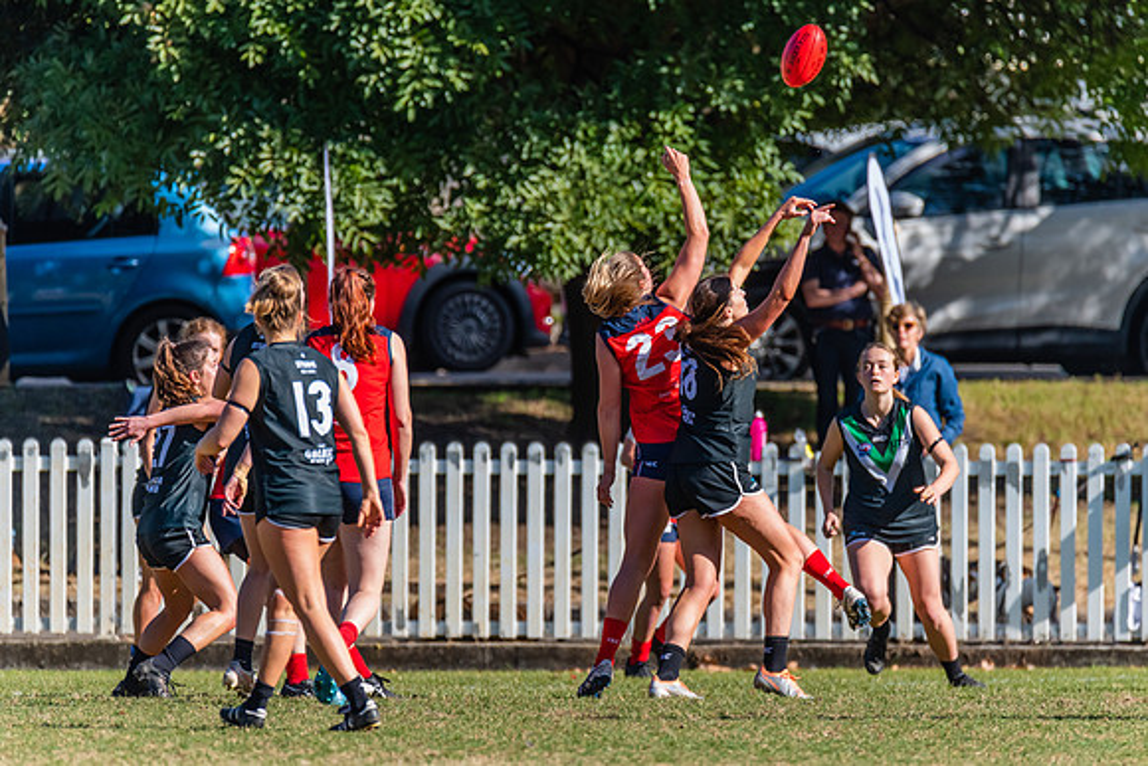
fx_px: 21908
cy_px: 384
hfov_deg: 3.0
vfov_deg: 2.0
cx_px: 628
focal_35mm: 687
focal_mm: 600
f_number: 7.1
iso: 800
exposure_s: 1/1600
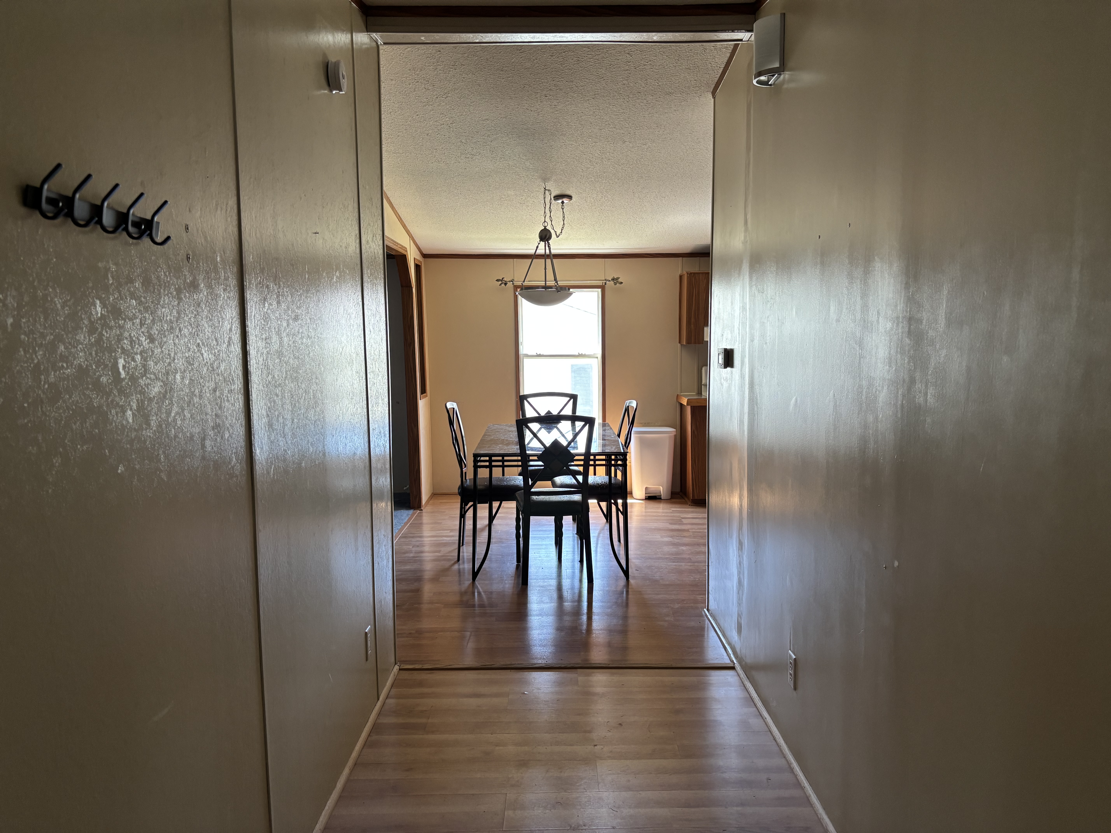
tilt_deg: -7.5
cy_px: 416
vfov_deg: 53.1
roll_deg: +0.2
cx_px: 556
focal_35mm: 26
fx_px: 834
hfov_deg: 67.3
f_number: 1.6
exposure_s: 1/60
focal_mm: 5.96
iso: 160
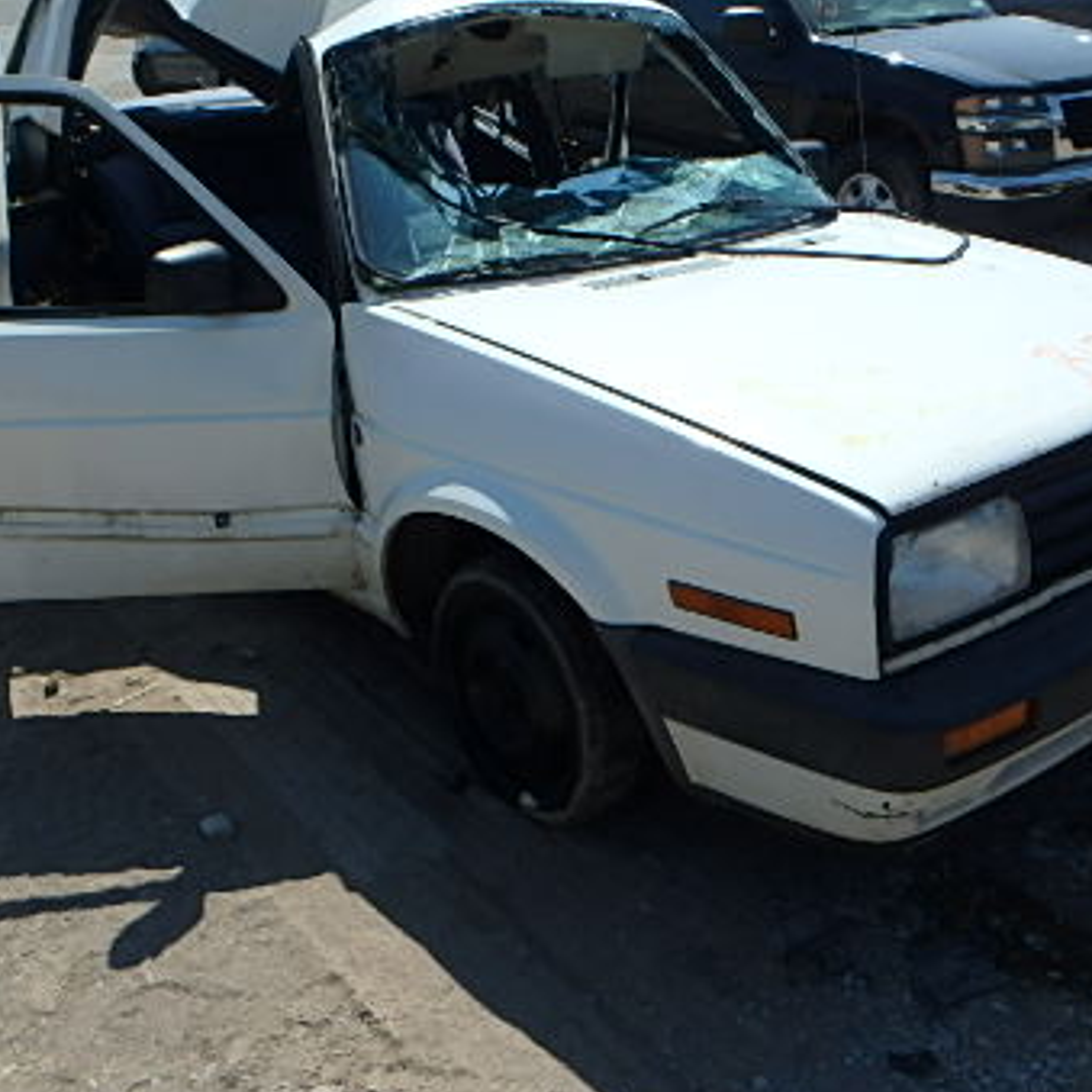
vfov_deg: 47.1
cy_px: 461
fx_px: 1249
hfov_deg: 47.2
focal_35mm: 35
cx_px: 506
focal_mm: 3.7
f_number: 6
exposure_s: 1/500
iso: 125
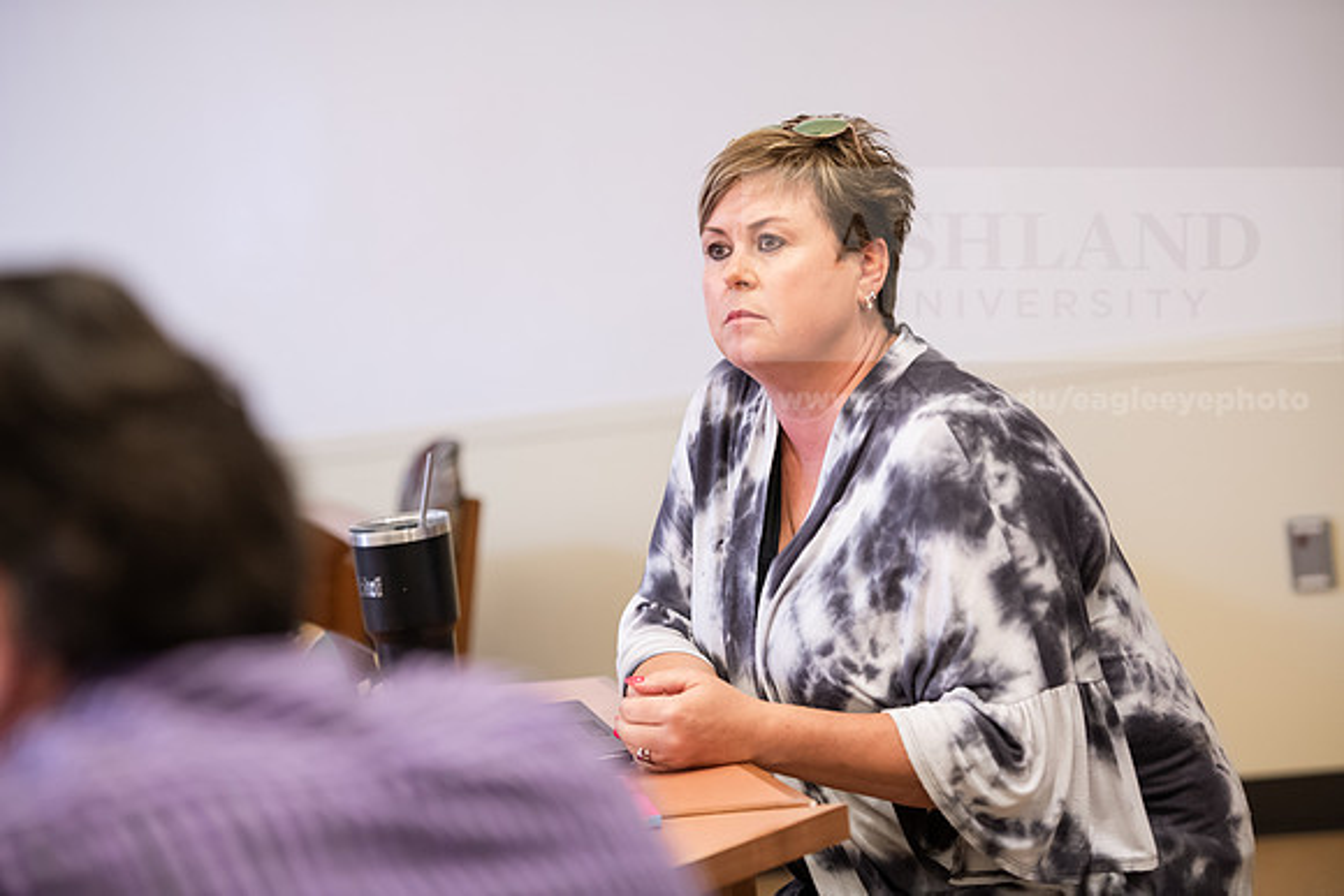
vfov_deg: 12.2
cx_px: 672
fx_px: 4182
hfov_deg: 18.3
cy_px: 448
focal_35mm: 112
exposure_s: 1/200
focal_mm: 112
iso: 1250
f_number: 2.8
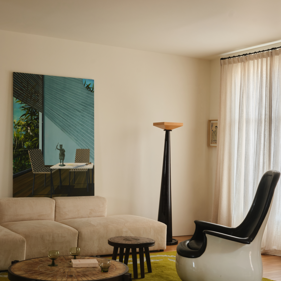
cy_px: 156
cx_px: 140
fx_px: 487
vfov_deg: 32.2
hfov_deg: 32.2
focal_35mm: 53
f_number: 16
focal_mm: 27
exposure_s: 1/1.79
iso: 400
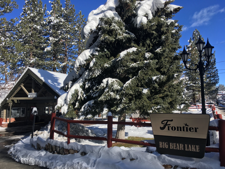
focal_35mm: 29
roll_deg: +0.4
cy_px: 84
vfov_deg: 48.2
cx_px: 112
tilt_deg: +4.5
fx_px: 188
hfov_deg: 61.7
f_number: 2.2
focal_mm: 4.15
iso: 25
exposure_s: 1/1570
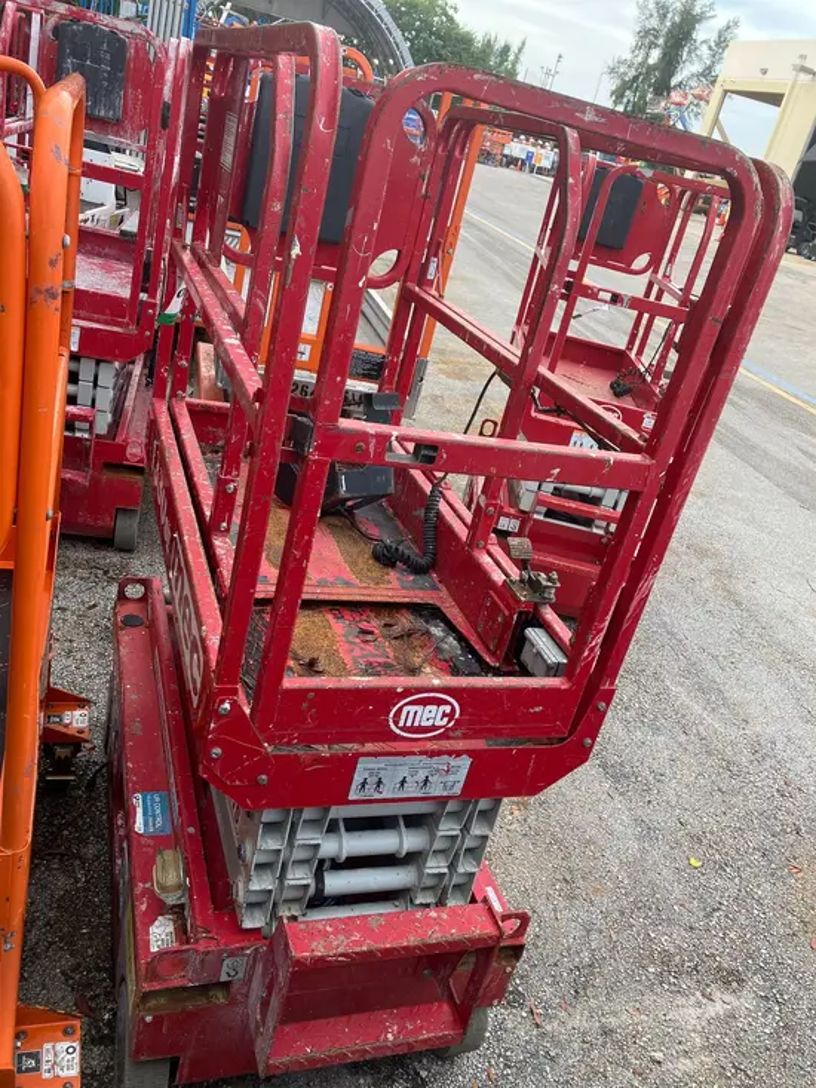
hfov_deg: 49.8
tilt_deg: -24.8
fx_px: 880
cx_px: 408
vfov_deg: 63.4
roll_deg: -16.5
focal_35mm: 28
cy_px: 544
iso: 40
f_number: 1.8
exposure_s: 1/144
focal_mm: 3.99
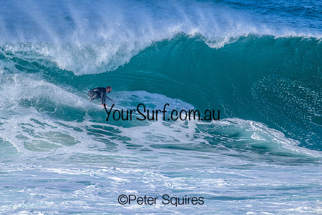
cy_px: 82
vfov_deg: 2.0
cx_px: 123
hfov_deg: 3.0
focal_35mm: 693
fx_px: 6198
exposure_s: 1/2000
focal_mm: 560
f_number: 8
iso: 640
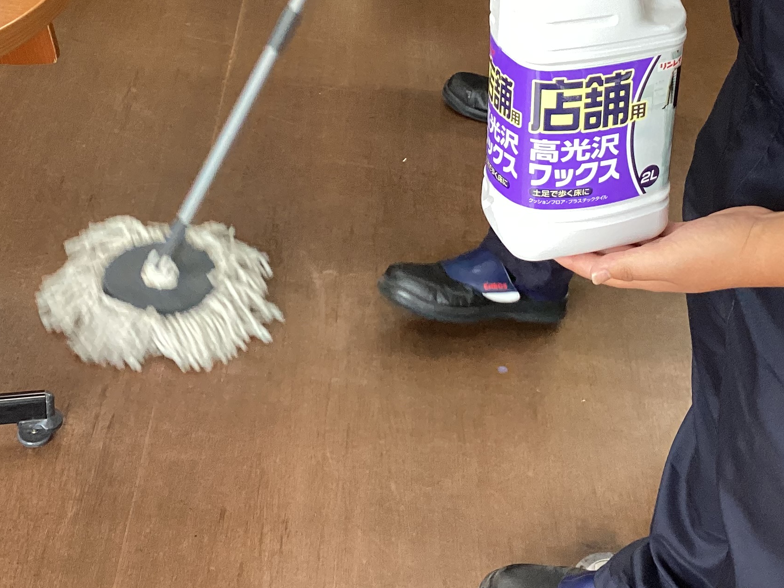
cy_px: 151
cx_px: 414
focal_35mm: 60
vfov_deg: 24.2
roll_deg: -5.8
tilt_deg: -33.3
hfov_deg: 32.2
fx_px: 1359
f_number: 2.4
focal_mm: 3.3
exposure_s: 1/60
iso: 100
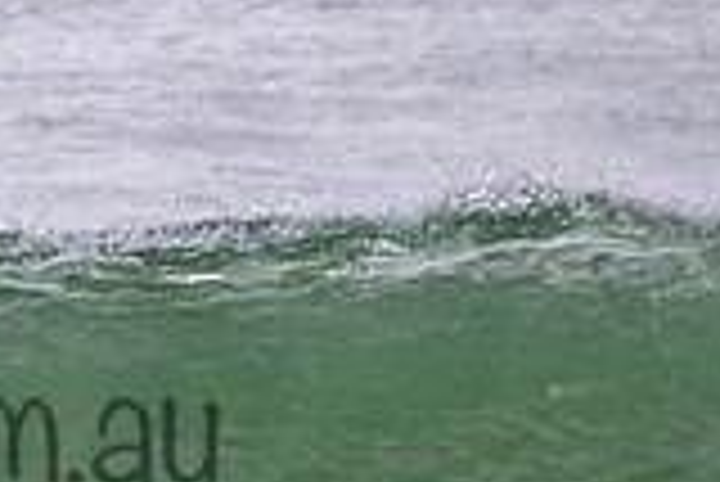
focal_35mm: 2893
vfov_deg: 0.5
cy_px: 381
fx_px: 57911
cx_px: -256
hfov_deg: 0.7
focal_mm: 800
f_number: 11
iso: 2000
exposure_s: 1/2000
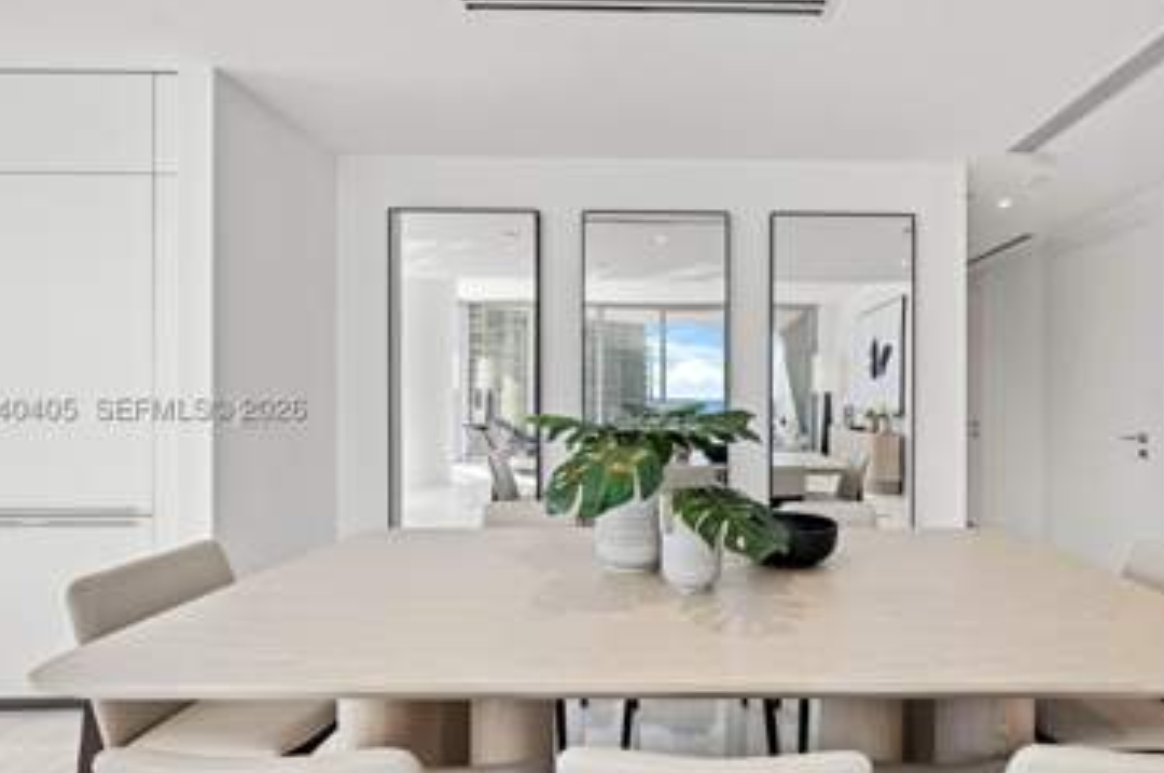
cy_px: 412
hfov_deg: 95.6
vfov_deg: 73.5
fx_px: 517
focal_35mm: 16
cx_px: 695
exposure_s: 1/30
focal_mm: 12
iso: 320
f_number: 8
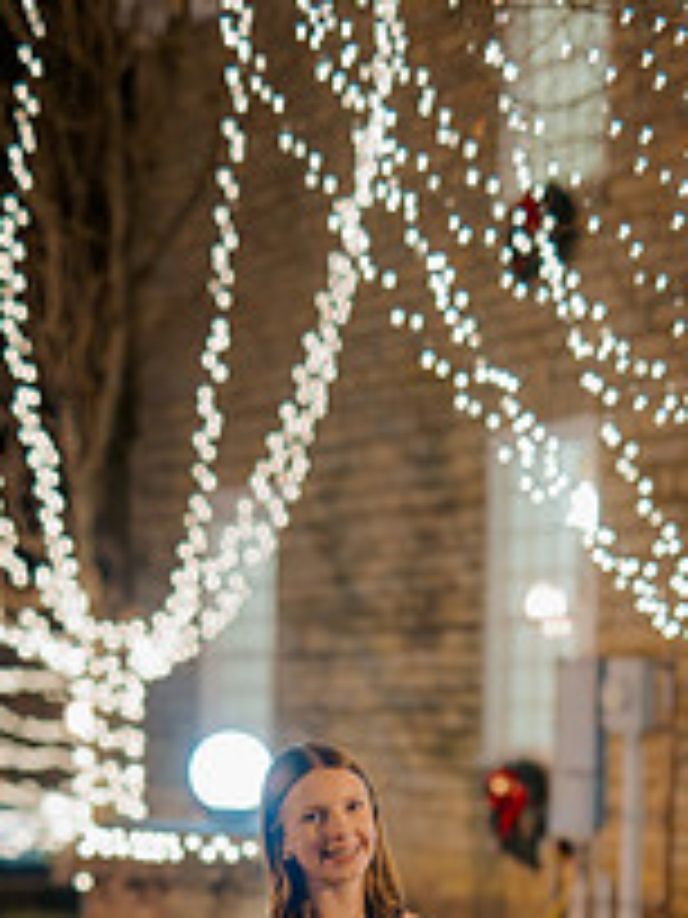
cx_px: 247
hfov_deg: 13.9
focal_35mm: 106
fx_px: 2809
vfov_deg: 18.0
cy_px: 976
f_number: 1.4
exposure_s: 1/200
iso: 2500
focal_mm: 50
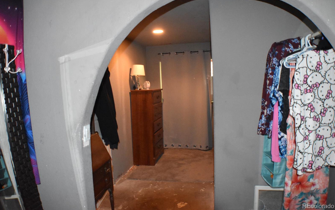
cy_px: 97
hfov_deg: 54.6
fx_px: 324
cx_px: 168
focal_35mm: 36
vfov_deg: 35.8
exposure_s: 1/60
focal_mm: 23
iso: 6400
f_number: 3.8
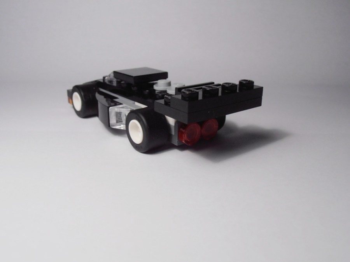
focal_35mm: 37
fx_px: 374
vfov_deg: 38.7
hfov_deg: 50.1
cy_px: 131
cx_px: 175
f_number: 3.9
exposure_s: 1/100
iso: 80
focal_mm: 6.61
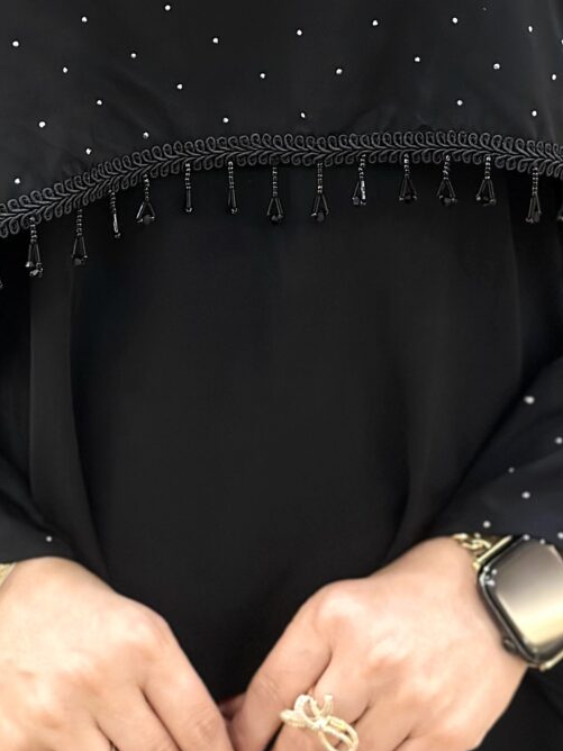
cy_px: 108
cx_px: 188
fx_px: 2494
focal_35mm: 115
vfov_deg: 16.9
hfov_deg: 12.9
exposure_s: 1/33
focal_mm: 6.86
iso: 320
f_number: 1.78
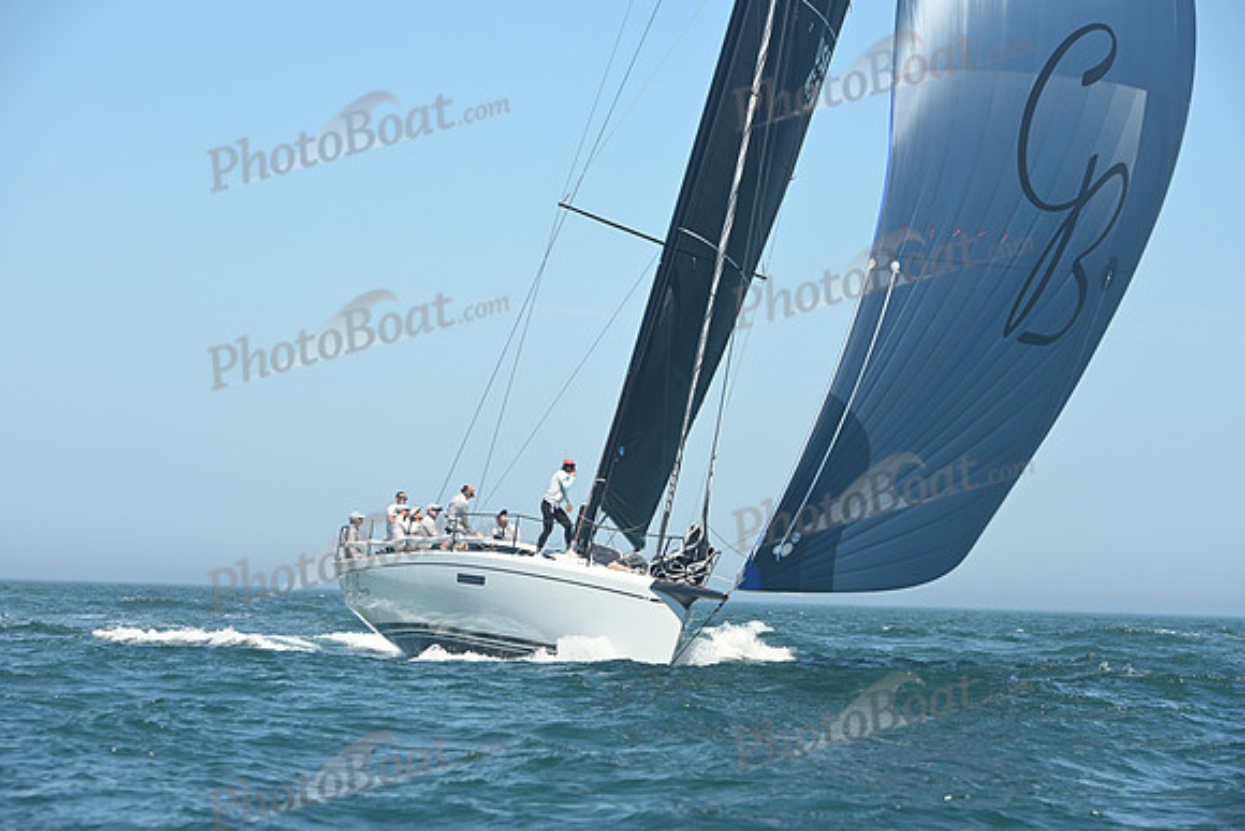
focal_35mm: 125
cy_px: 416
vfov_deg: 11.0
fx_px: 4324
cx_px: 622
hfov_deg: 16.4
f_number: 6.3
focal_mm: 125
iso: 320
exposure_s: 1/1000
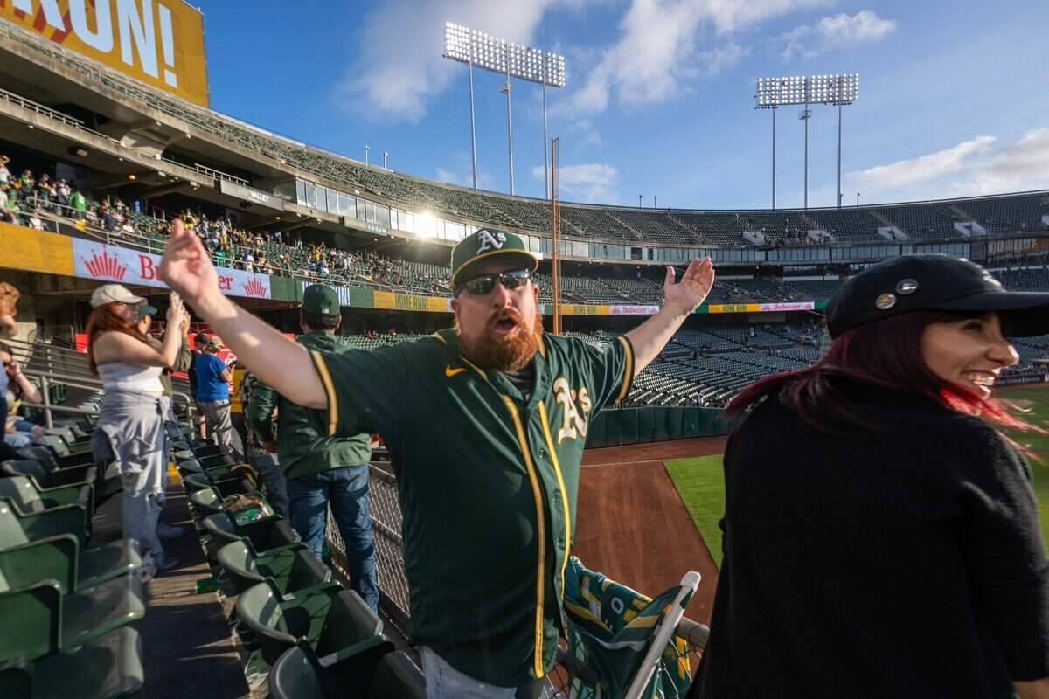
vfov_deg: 70.4
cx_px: 524
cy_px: 350
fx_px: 495
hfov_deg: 93.3
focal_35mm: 17
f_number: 4
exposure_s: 1/320
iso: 32
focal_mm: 17
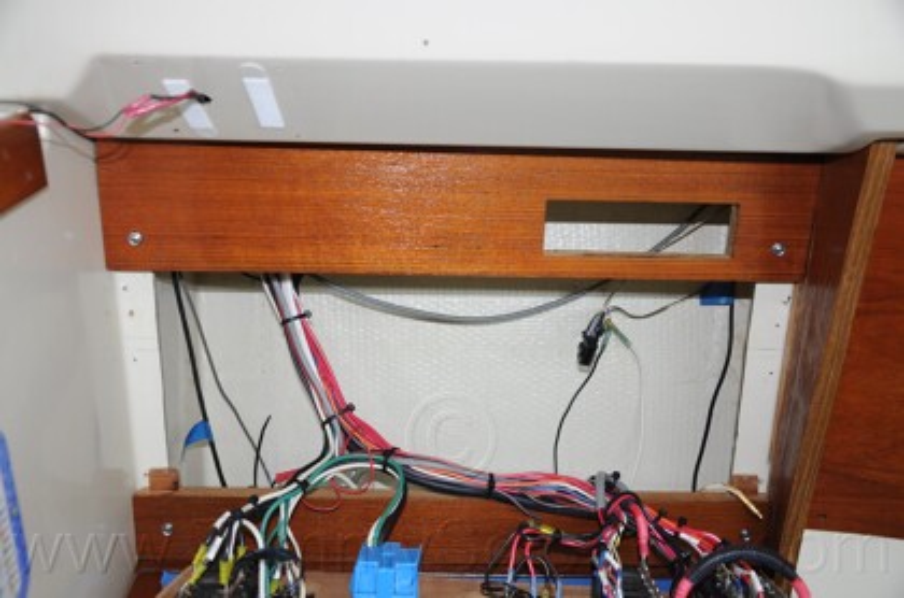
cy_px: 299
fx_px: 940
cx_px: 452
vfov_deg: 35.3
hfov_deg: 51.4
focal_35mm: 38
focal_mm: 25
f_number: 4
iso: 400
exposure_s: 1/60
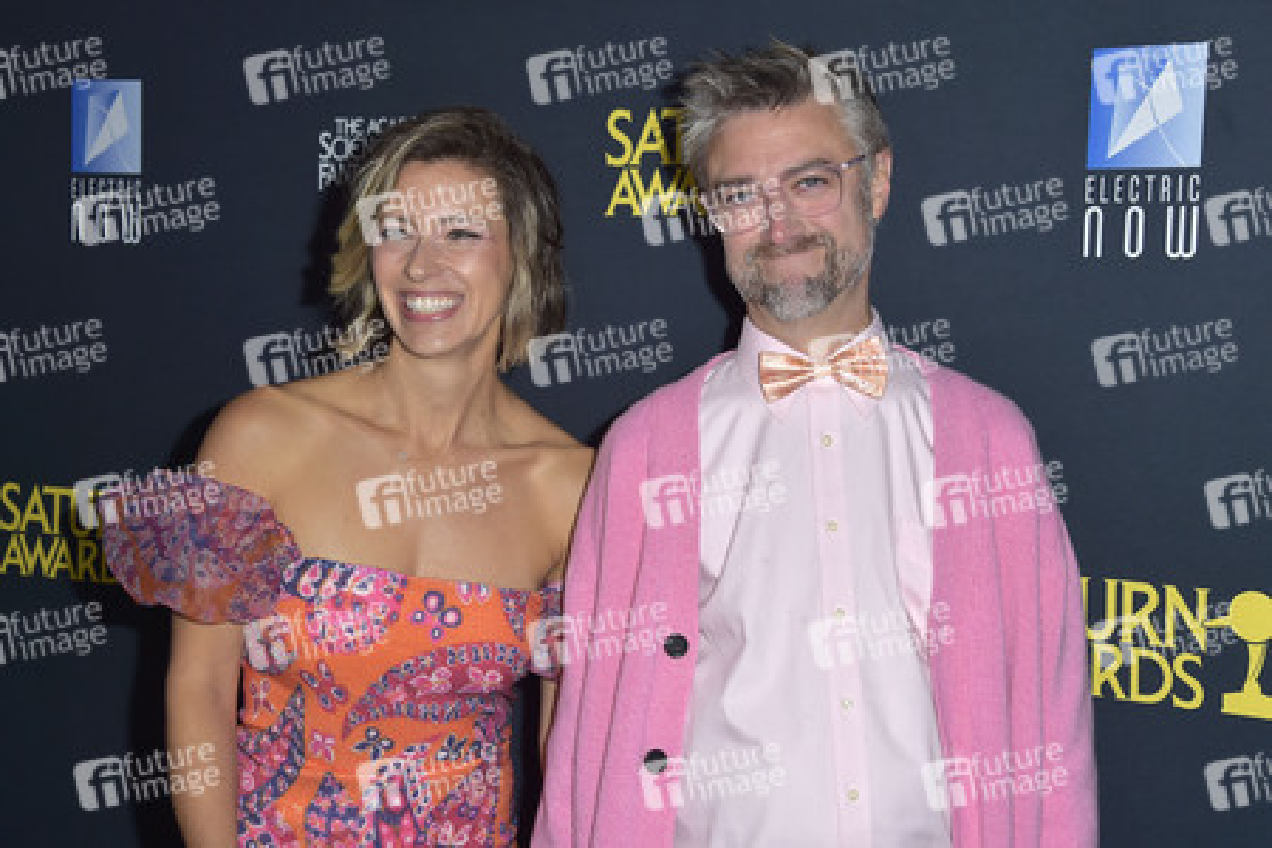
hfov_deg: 31.0
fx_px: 2296
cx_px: 636
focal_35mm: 65
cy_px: 424
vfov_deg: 20.9
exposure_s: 1/250
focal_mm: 65
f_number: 6.3
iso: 250
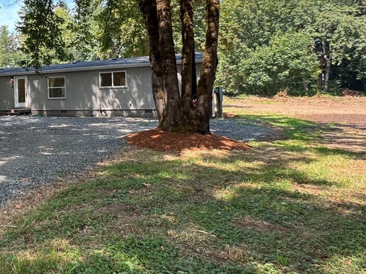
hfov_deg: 47.2
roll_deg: +0.8
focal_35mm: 32
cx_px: -1
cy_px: 92
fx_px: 338
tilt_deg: +1.3
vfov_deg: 43.6
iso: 50
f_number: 2.2
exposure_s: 1/199
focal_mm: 2.22
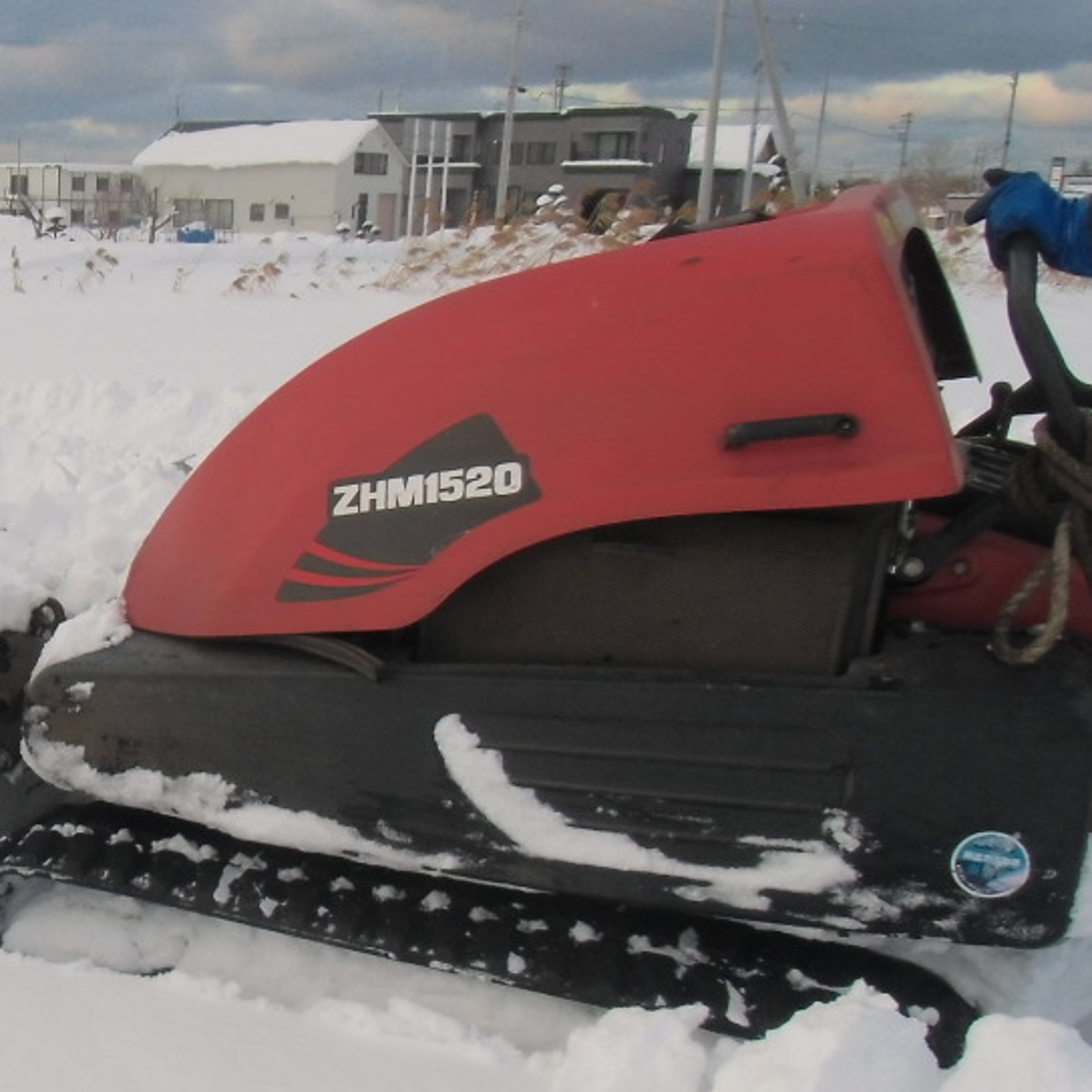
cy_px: 774
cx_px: 4
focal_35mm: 50
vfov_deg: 33.6
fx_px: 1785
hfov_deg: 31.5
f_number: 3
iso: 64
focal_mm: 4.24
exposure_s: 1/160
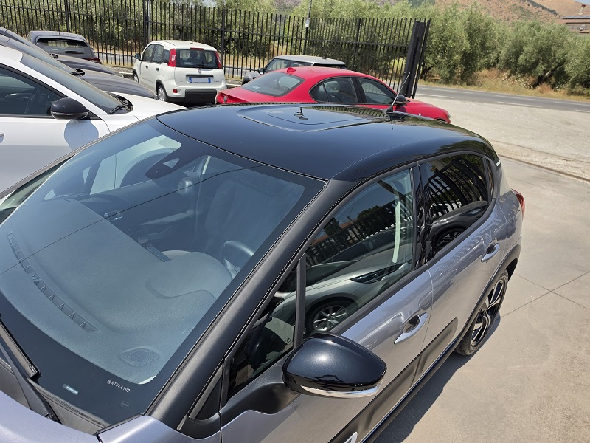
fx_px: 392
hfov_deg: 73.9
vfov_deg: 58.9
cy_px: 222
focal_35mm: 23
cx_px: 295
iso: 64
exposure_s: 1/5605
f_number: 1.4
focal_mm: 6.5
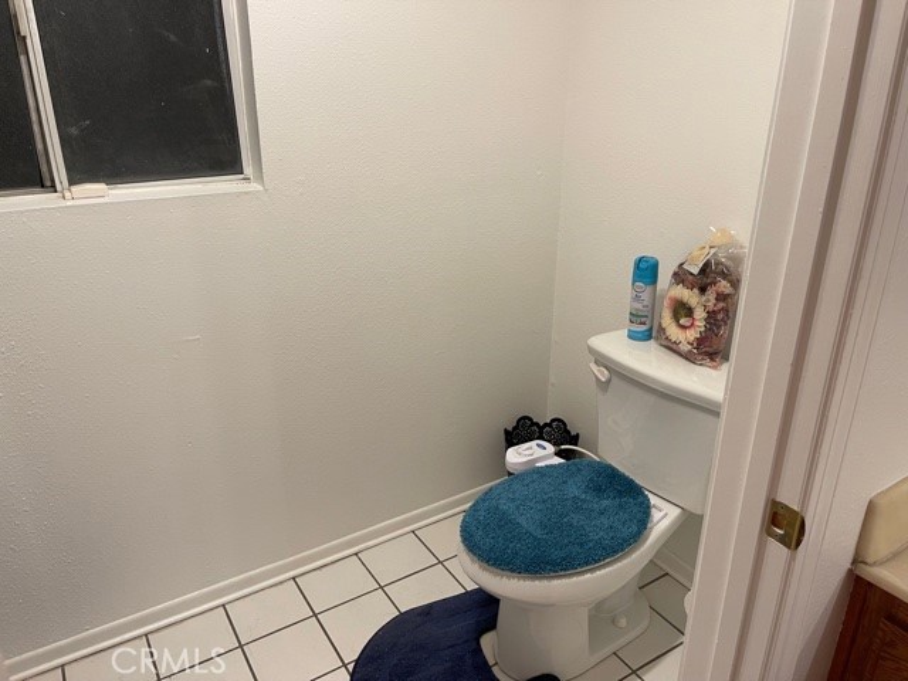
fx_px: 682
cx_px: 454
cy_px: 340
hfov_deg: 67.3
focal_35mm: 26
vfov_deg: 53.1
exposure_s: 1/60
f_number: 1.6
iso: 100
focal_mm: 5.1
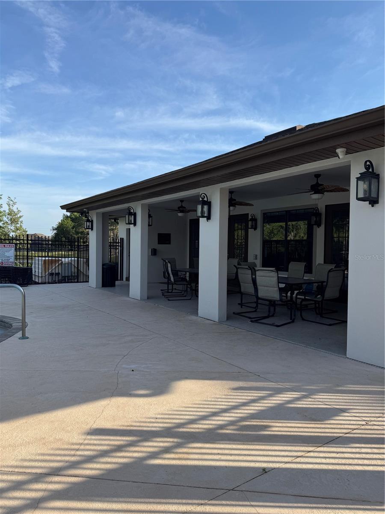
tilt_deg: -2.2
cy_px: 257
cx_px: 192
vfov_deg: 71.6
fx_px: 356
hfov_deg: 56.8
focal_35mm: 24
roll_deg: -0.9
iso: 80
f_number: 1.78
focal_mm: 6.76
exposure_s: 1/3096
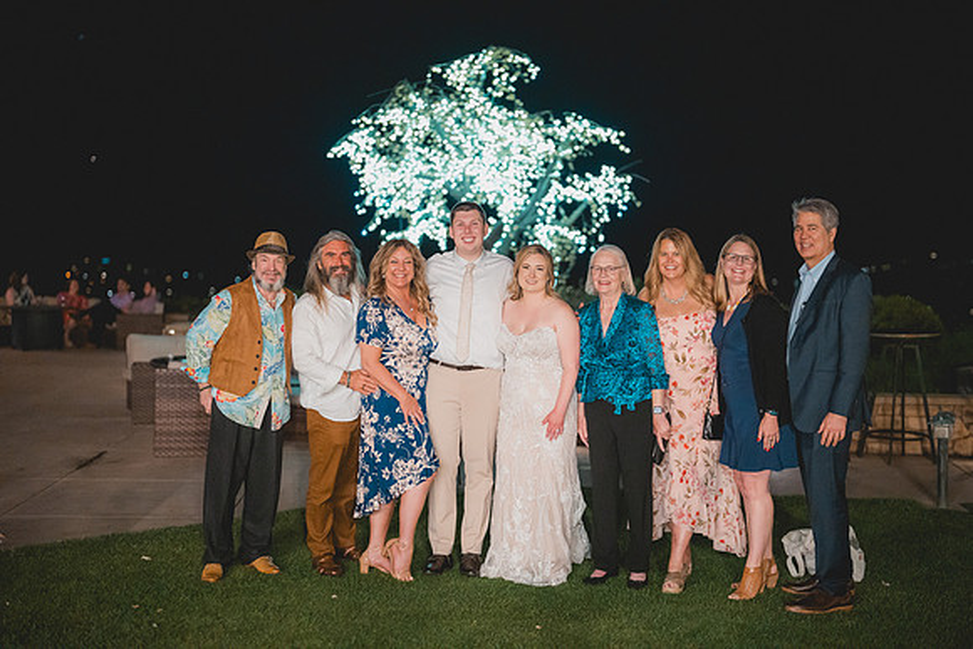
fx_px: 1352
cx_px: 486
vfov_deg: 27.0
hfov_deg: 39.6
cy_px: 324
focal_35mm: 50
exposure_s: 1/200
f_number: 1.2
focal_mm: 50
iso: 4000
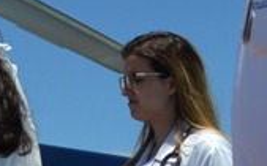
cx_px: -325
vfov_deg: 7.8
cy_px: 129
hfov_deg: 11.0
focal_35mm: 167
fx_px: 1213
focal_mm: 18
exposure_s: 1/320
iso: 100
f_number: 9
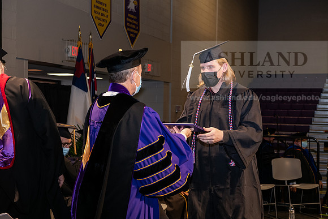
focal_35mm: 60
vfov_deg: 22.6
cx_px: 164
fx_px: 547
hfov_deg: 33.4
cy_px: 110
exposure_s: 1/200
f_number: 6.3
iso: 1600
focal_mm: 60
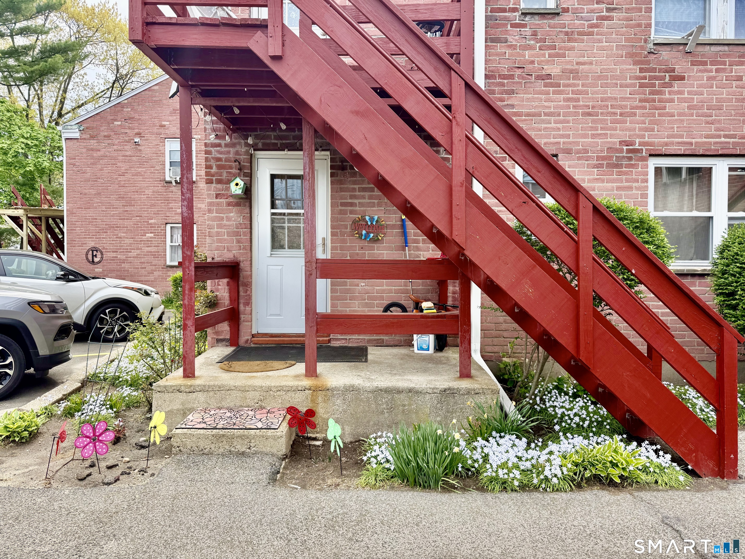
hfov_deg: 71.6
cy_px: 280
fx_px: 517
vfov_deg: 56.8
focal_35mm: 24
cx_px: 372
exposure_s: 1/1075
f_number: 1.78
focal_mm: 6.76
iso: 80
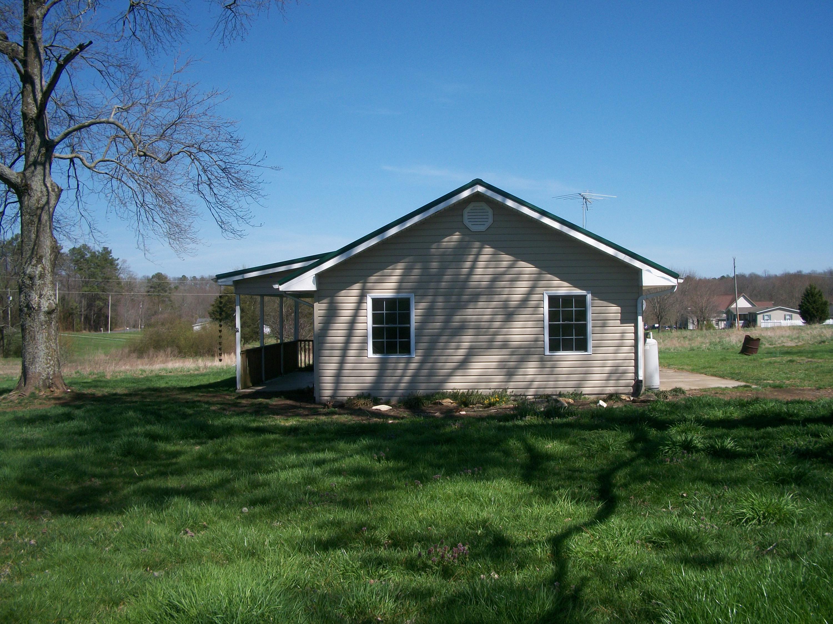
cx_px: 416
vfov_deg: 40.7
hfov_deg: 52.6
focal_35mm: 35
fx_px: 842
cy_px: 312
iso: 80
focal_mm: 6.3
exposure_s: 1/400
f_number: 5.6
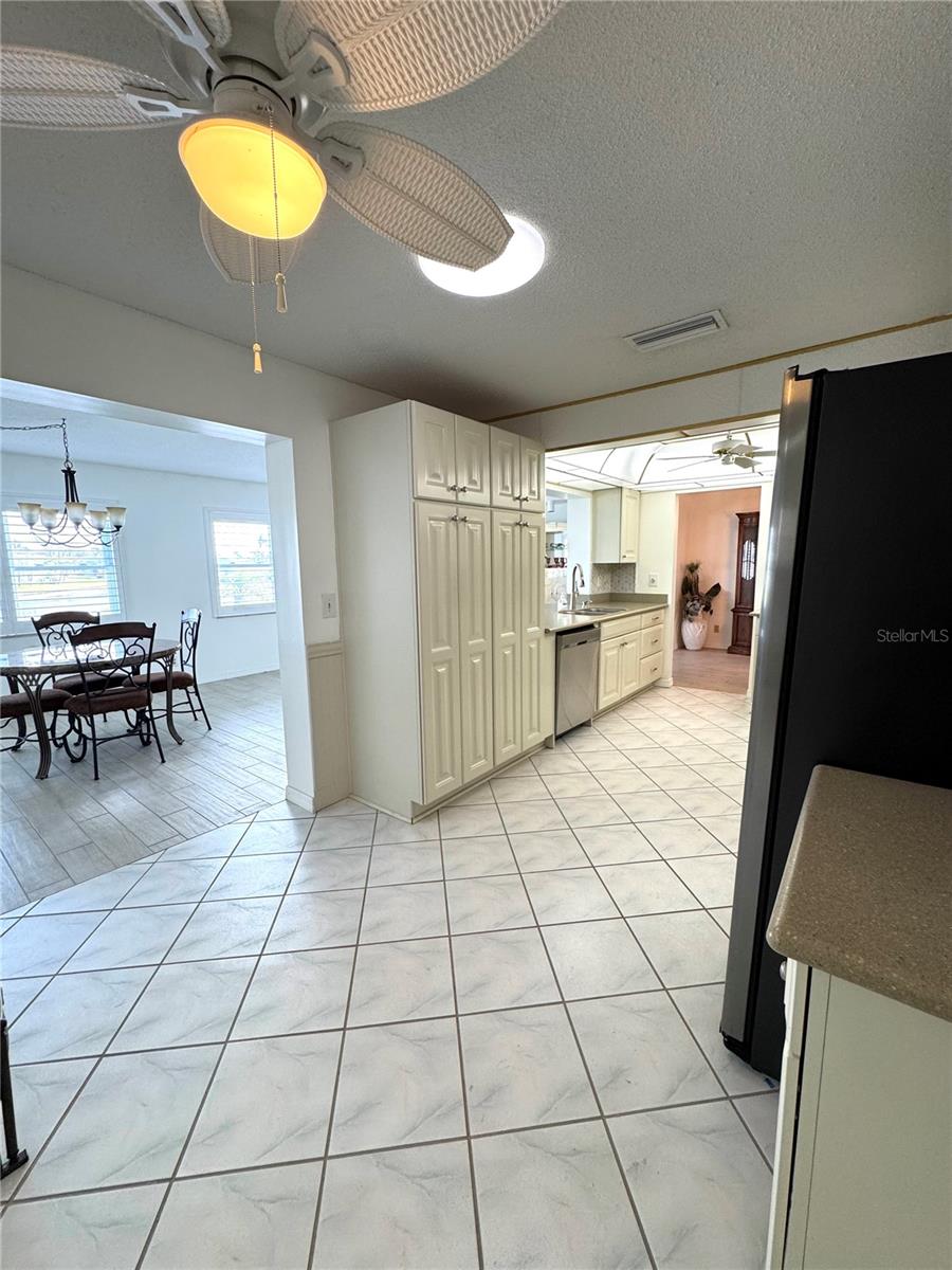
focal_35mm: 14
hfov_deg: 85.7
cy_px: 635
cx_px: 476
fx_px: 513
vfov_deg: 102.1
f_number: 2.2
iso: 160
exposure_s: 1/120
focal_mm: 2.22
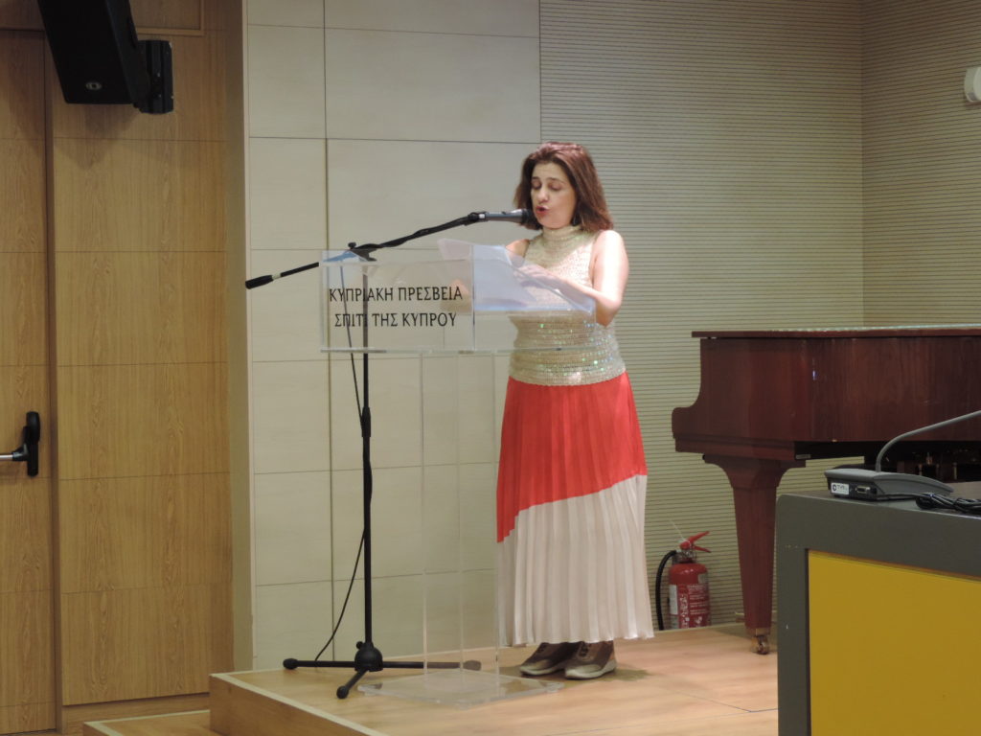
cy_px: 368
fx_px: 2409
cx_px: 490
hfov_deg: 23.0
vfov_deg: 17.4
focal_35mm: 85
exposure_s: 1/25
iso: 400
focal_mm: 15.1
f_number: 4
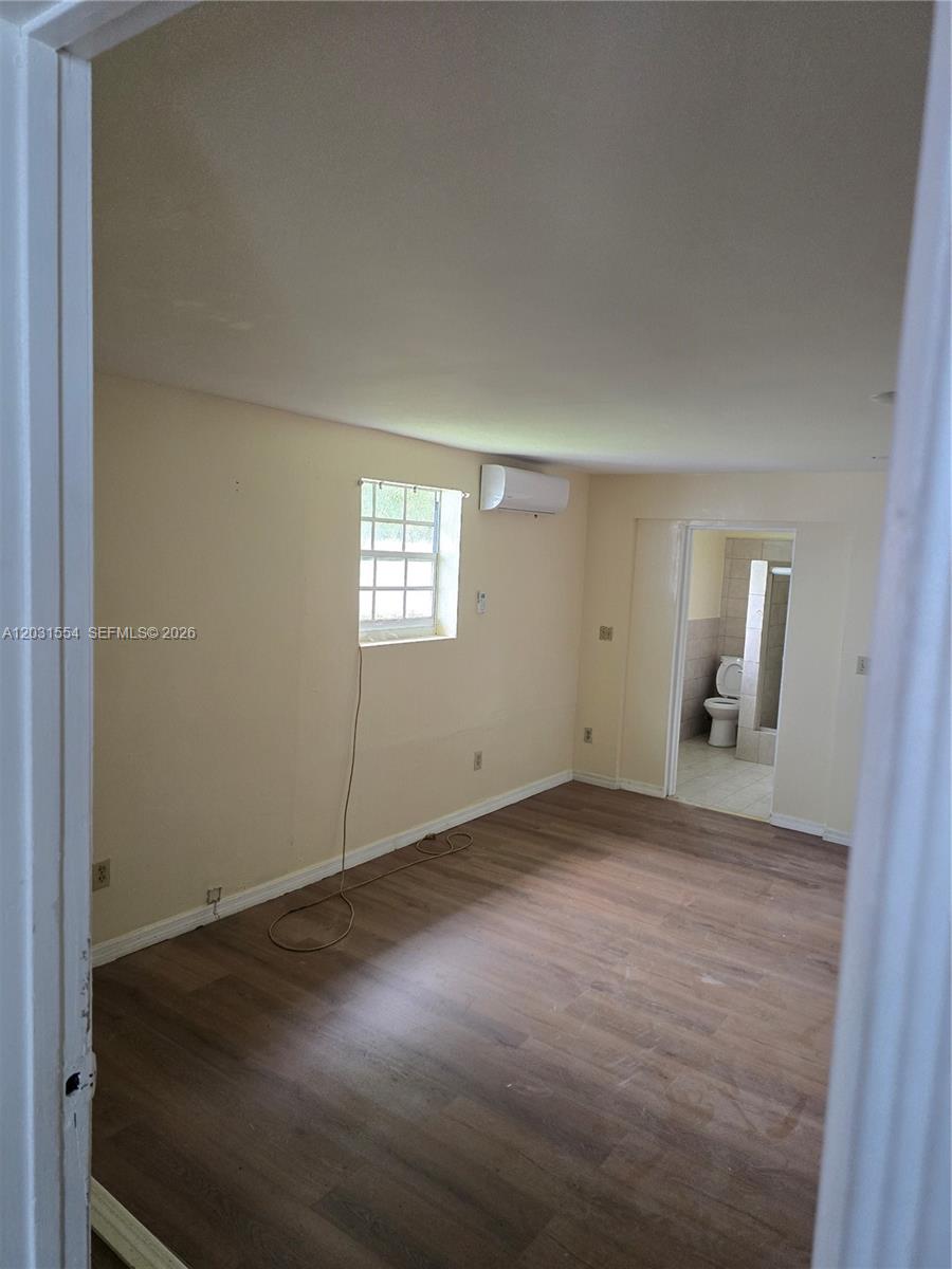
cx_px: 476
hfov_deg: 58.9
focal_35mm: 23
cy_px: 634
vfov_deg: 73.9
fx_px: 843
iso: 640
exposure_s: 1/120
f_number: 1.7
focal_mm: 6.3
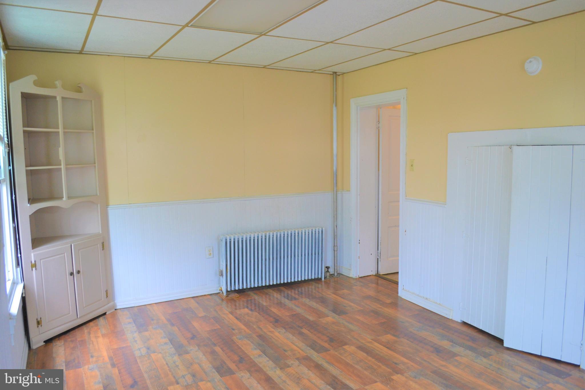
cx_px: 292
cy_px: 195
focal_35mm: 27
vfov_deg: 47.9
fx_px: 439
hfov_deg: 67.4
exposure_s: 1/60
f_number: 4
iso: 400
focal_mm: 18
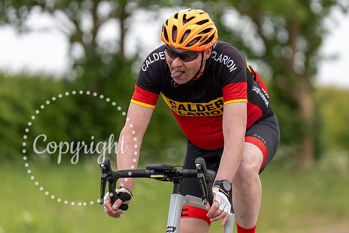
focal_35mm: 244
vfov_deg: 5.6
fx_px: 2361
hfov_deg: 8.5
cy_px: 91
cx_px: 212
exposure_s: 1/1250
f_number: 3.2
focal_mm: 200
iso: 200
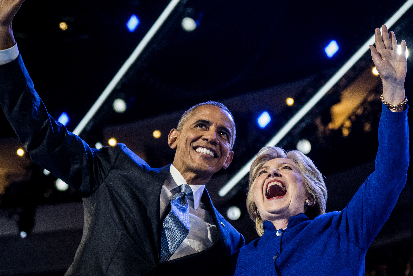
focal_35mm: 118
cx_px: 209
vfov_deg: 11.6
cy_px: 132
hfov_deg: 17.3
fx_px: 1354
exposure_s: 1/200
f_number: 4
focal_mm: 70
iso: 2000
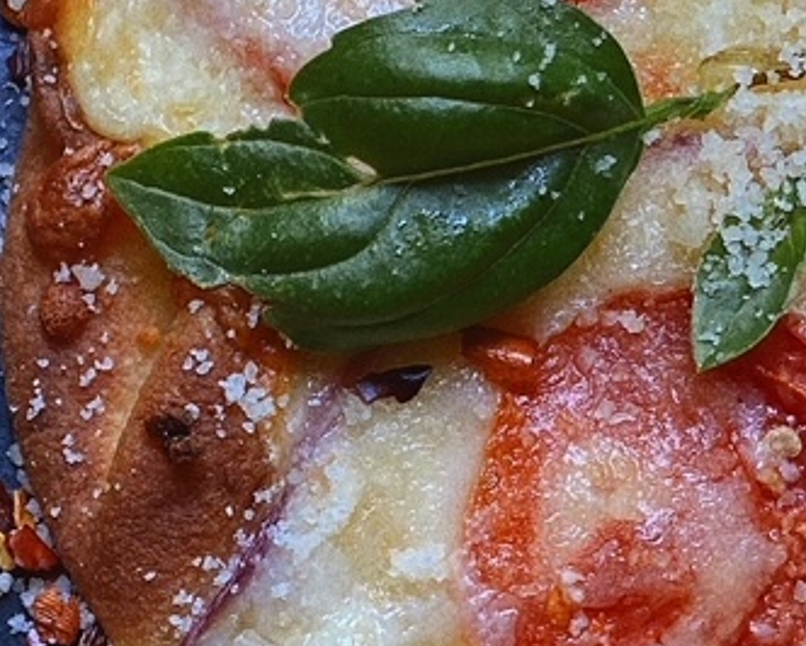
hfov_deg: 17.1
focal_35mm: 110
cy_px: 848
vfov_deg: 13.5
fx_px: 2626
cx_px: -7
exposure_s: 1/101
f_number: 1.8
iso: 125
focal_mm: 4.25
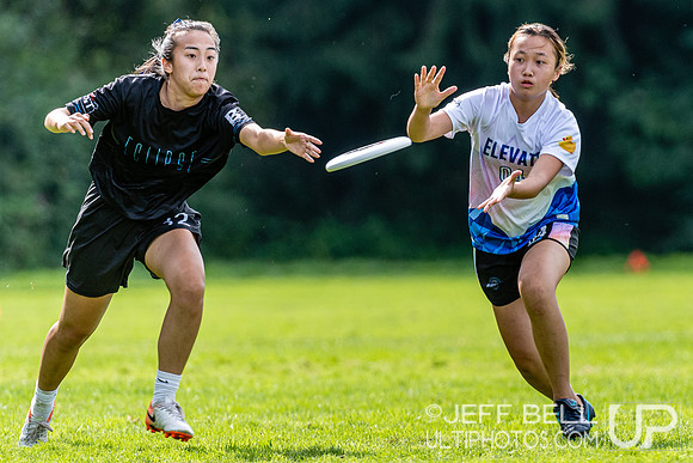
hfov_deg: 2.5
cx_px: 505
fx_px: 16010
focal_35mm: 832
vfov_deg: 1.7
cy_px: 173
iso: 320
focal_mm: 380
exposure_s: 1/800
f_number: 4
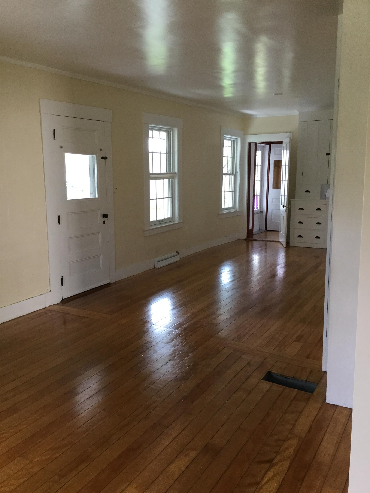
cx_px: 185
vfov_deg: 58.4
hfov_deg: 45.4
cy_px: 246
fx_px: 442
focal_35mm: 31
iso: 40
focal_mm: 3.3
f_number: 2.4
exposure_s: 1/30
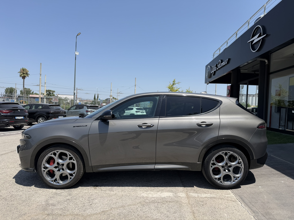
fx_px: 204
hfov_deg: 71.6
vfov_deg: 56.8
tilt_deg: -1.8
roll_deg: -2.5
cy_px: 110
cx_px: 147
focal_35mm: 24
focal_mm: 6.76
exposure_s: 1/4405
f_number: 1.78
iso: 80
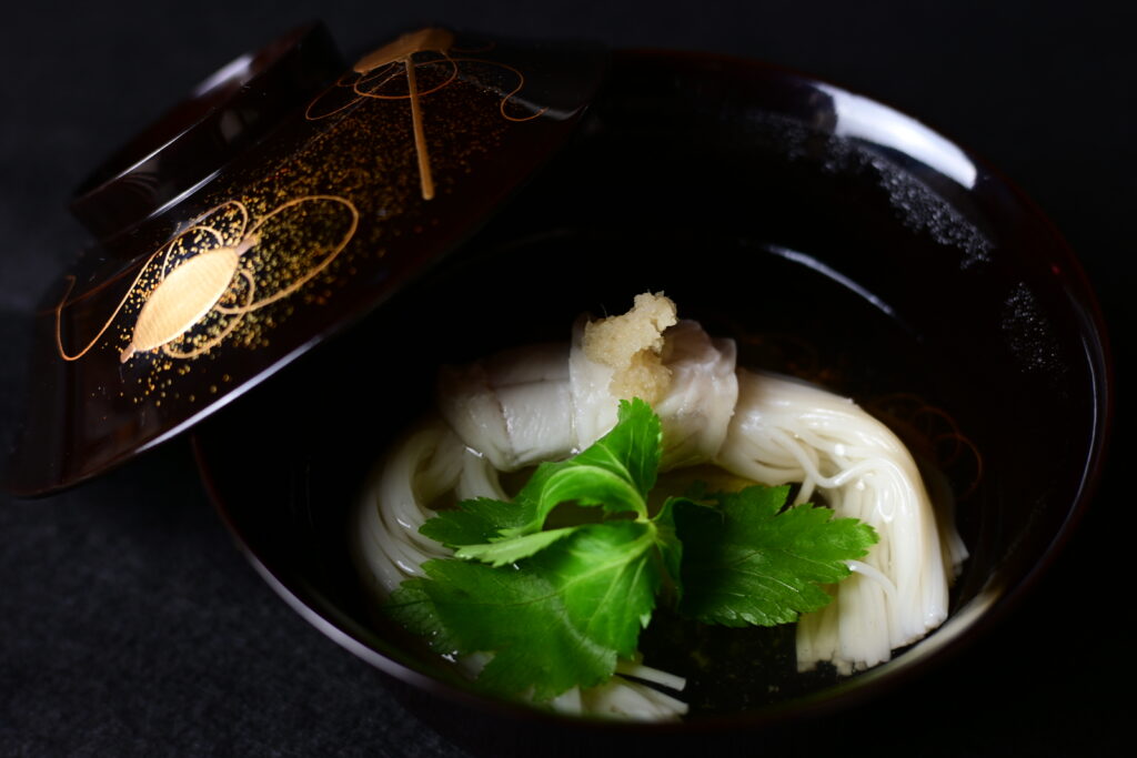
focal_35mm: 52
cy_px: 379
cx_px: 568
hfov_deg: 37.8
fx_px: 1658
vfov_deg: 25.8
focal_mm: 35
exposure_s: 1/20
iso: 160
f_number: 3.2
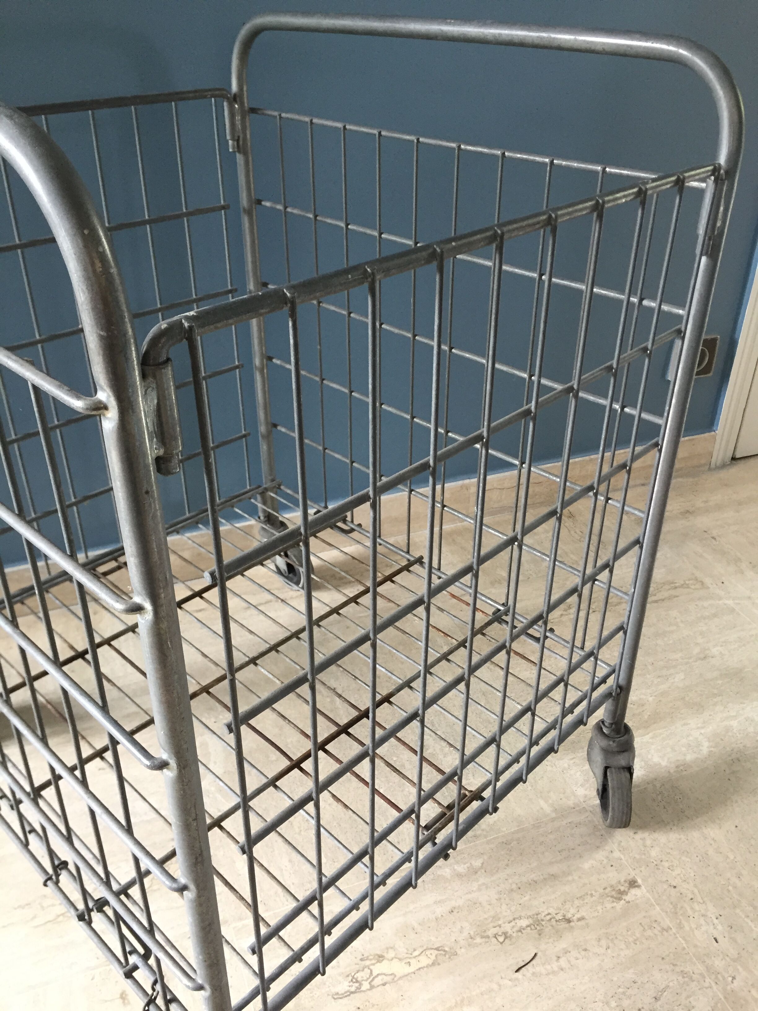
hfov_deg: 48.2
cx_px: 379
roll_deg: +0.2
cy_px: 506
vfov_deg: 61.7
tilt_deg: -33.3
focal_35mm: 29
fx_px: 847
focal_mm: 4.15
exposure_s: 1/33
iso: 160
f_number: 2.2
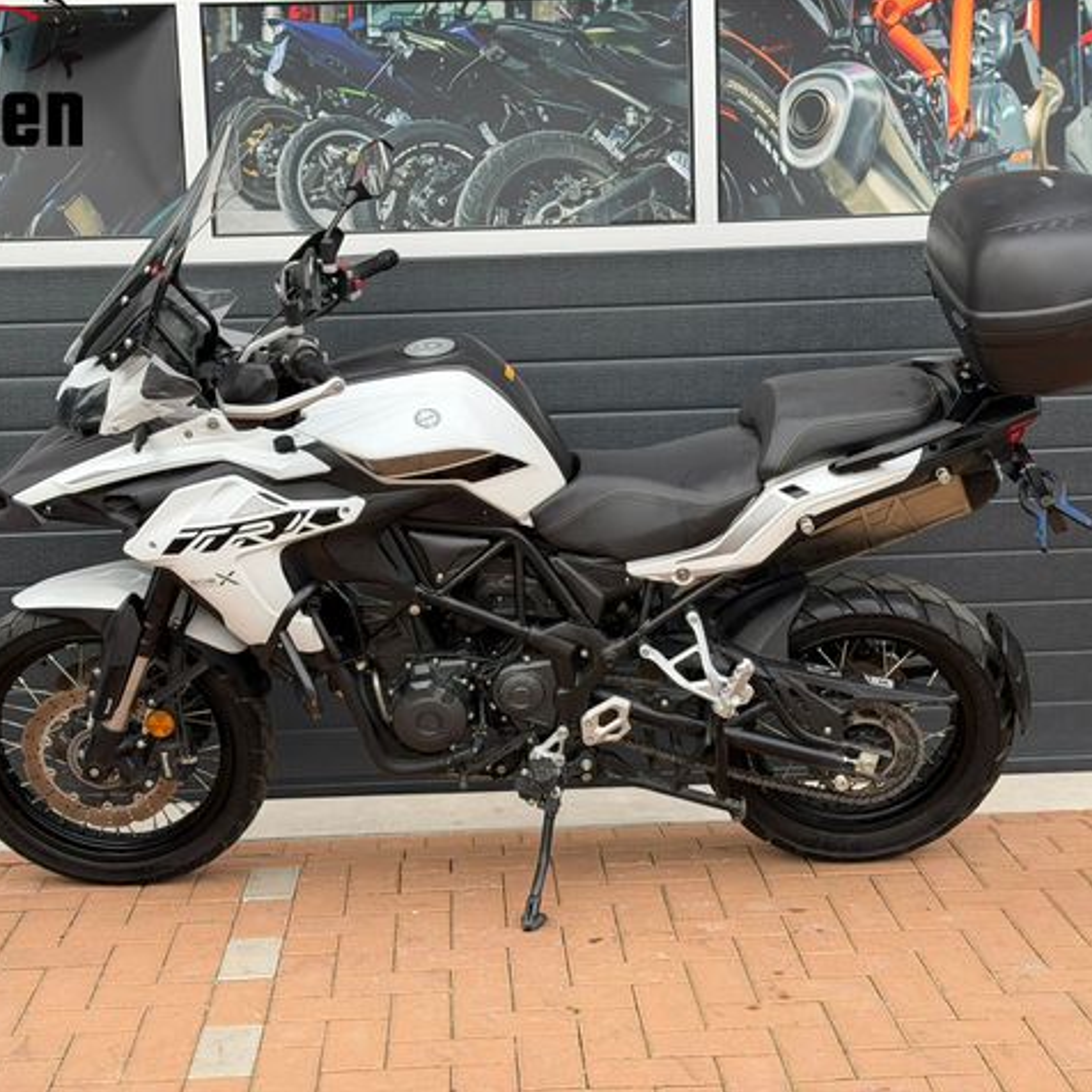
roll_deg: +1.6
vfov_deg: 30.0
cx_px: 523
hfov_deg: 30.0
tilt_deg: -7.1
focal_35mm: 57
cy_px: 544
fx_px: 2034
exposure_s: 1/444
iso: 64
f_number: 1.78
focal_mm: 6.76
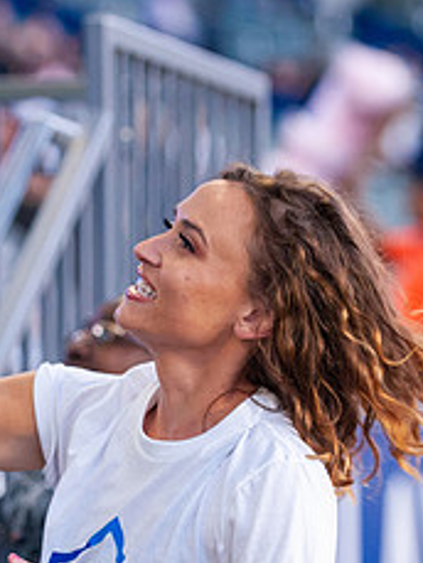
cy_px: 476
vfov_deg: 5.7
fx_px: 5632
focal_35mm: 346
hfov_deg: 4.3
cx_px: 186
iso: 1600
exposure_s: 1/500
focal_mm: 125
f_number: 2.8
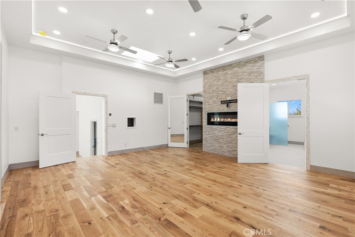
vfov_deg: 73.8
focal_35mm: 16
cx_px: 178
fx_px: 158
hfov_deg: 96.7
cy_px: 118
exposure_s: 1/20
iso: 640
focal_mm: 16
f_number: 9
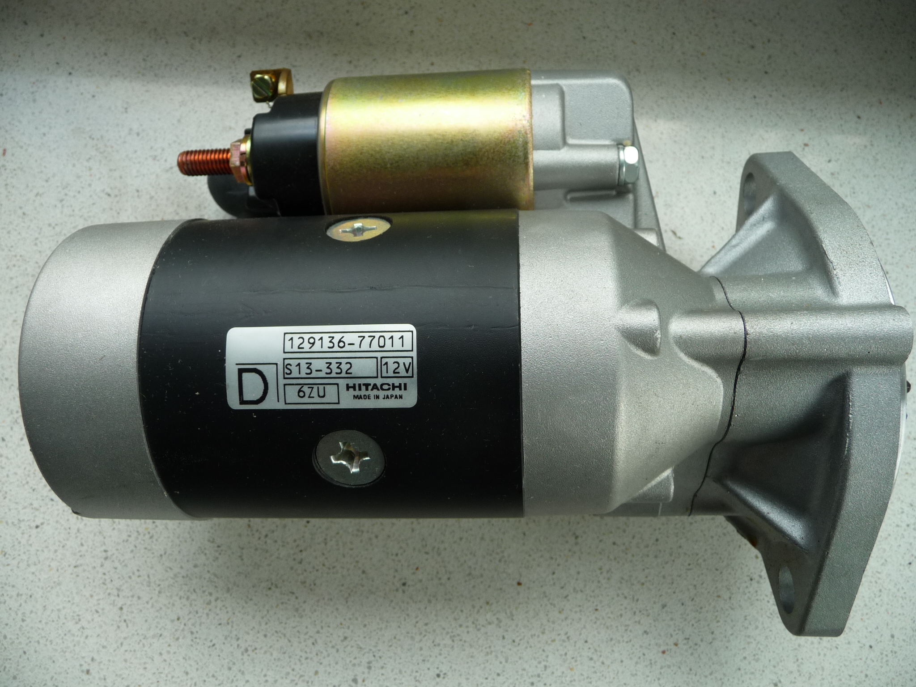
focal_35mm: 28
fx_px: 741
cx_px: 458
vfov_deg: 49.7
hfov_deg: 63.4
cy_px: 344
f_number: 3.3
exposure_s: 1/100
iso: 100
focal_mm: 4.7
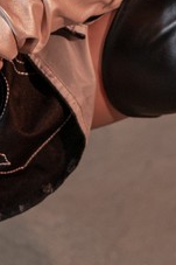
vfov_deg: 5.7
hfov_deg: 3.8
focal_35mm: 357
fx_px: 2622
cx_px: -83
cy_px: -235
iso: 100
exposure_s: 1/250
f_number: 2.2
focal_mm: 45
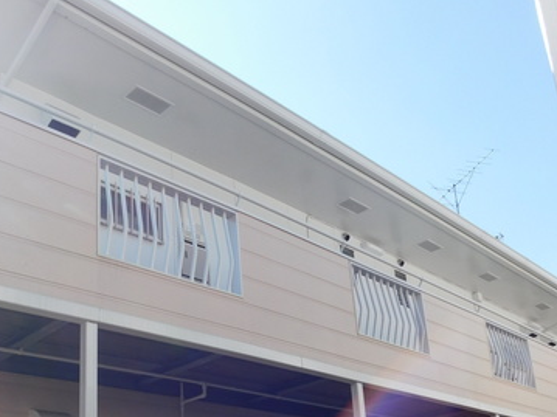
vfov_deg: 33.4
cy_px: 370
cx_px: 237
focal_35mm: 41
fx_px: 660
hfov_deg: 45.7
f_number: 3
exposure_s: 1/800
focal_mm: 4
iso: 125
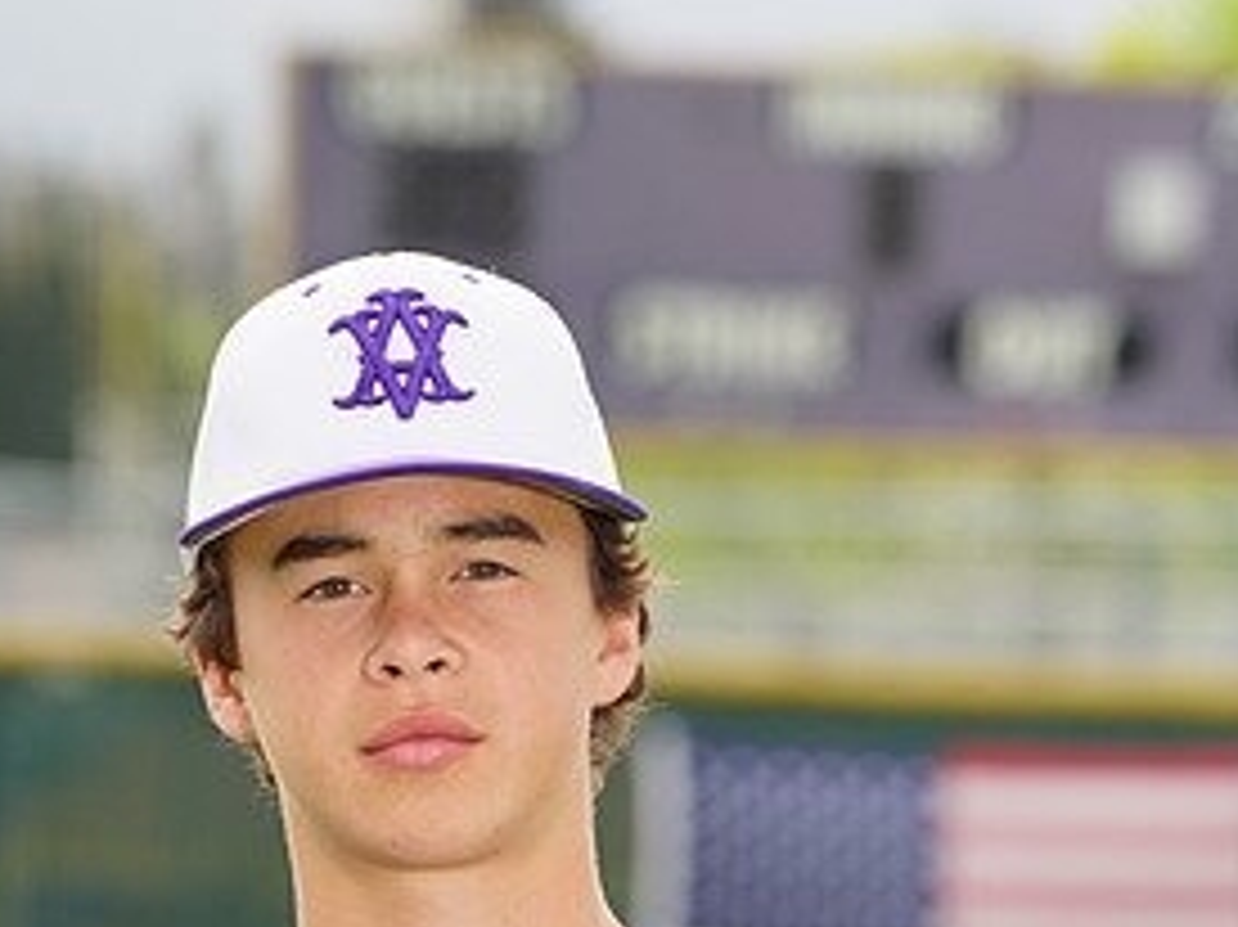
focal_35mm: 483
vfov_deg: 3.1
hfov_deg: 4.1
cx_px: 470
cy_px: 1264
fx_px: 17266
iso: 200
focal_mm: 238
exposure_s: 1/250
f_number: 9
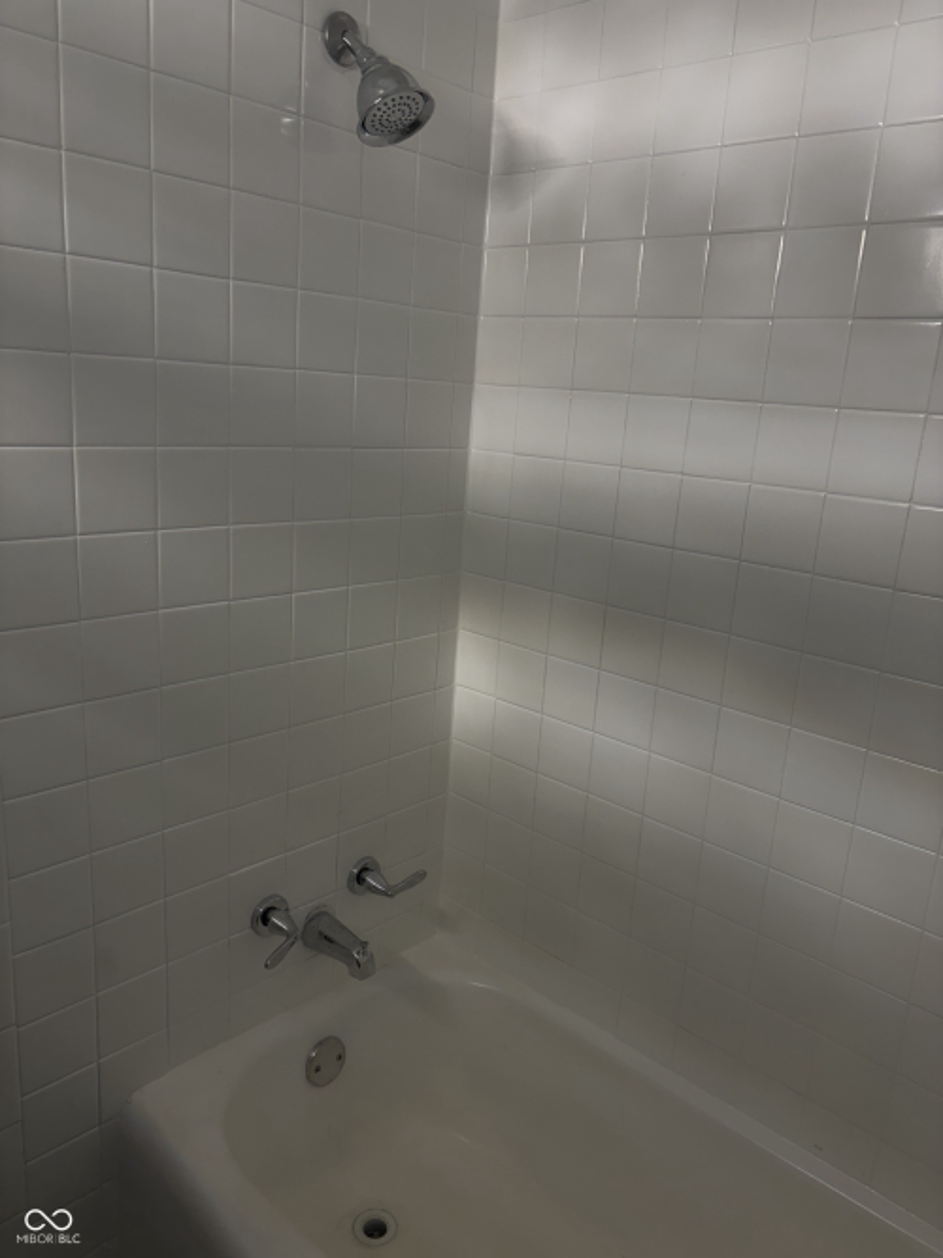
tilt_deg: -15.3
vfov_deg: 67.3
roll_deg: -4.5
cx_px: 472
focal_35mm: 26
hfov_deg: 53.0
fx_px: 945
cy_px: 629
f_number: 1.6
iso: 32
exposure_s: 1/120
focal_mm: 5.96
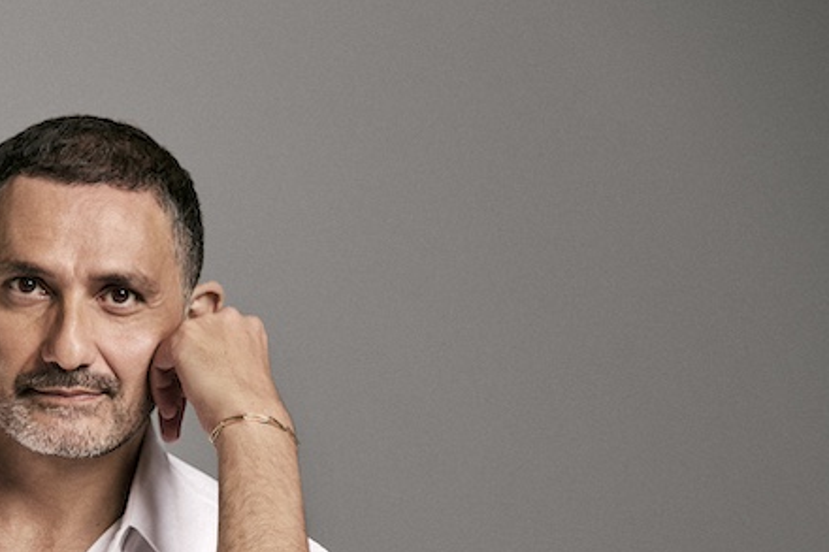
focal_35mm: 341
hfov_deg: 6.0
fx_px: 7849
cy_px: 608
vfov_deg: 4.0
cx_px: 26
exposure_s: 1/200
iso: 200
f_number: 5.6
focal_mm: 150
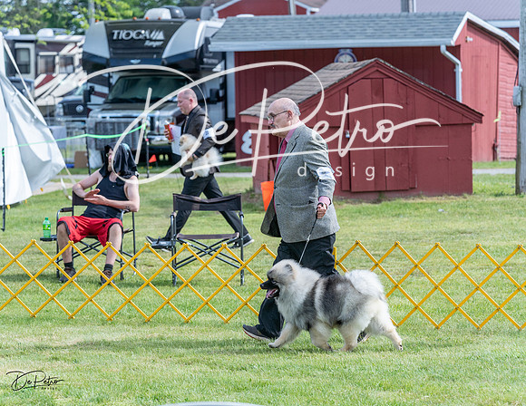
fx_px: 2337
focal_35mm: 152
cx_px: 263
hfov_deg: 12.8
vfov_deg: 9.9
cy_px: 203
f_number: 5.6
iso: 500
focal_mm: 138
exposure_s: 1/1250
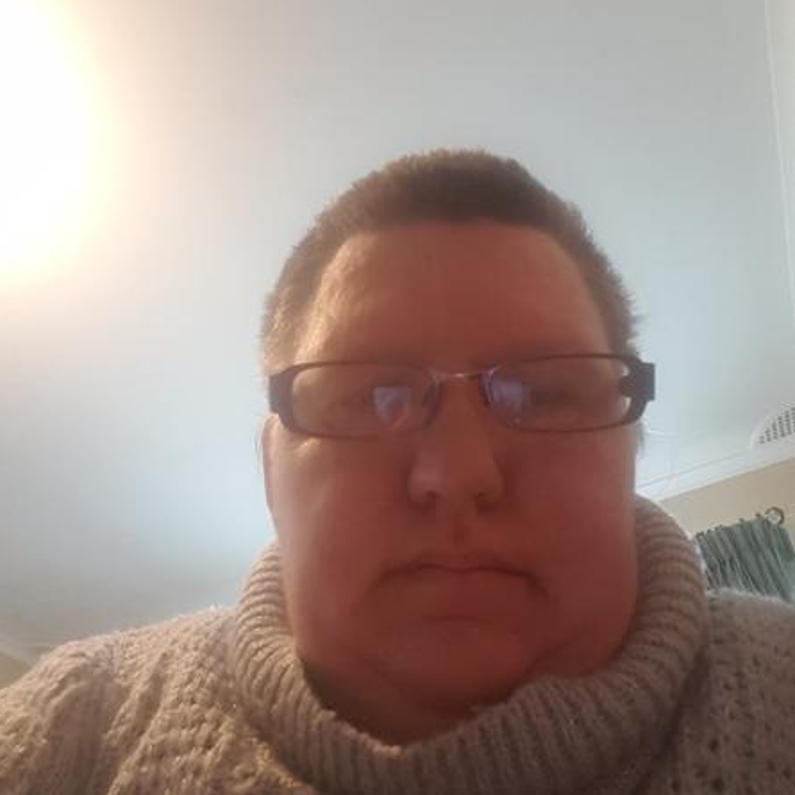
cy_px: 438
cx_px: 395
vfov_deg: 62.8
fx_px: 650
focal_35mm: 25
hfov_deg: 62.9
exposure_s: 1/17
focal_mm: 2.1
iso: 250
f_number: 1.7
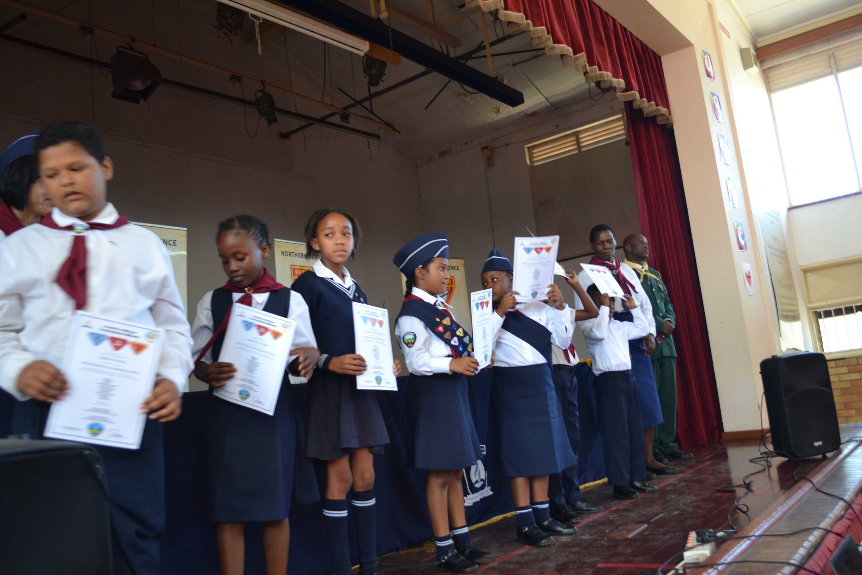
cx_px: 431
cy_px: 288
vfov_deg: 43.6
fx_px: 718
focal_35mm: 30
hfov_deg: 61.9
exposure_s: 1/60
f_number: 3.8
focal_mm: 20
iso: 500
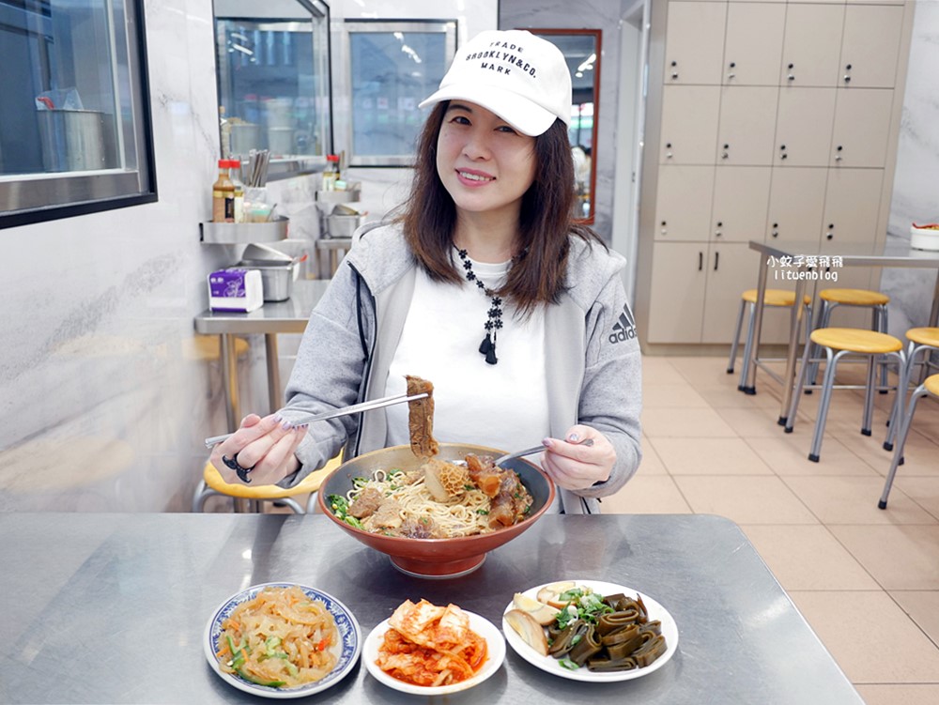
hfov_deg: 63.4
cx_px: 470
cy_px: 352
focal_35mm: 28
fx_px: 760
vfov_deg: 49.8
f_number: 2.5
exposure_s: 1/60
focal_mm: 14
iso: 400
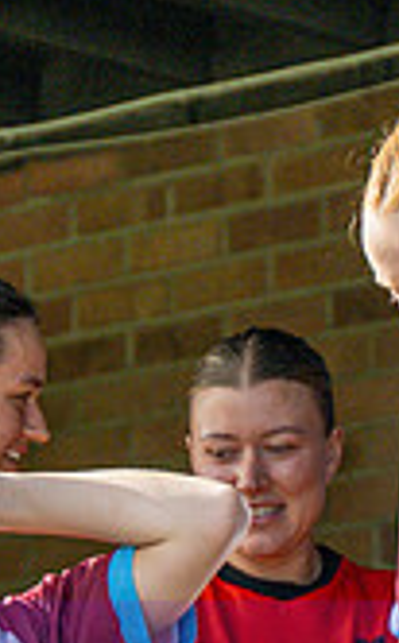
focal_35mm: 628
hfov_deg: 2.1
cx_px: 424
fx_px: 10984
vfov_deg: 3.4
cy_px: 558
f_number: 4
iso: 400
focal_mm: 101
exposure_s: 1/1600
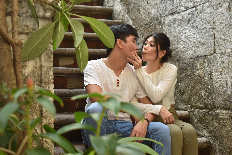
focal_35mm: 60
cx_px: 116
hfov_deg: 33.4
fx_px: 387
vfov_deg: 22.6
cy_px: 78
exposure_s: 1/250
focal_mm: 40
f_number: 5
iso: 400
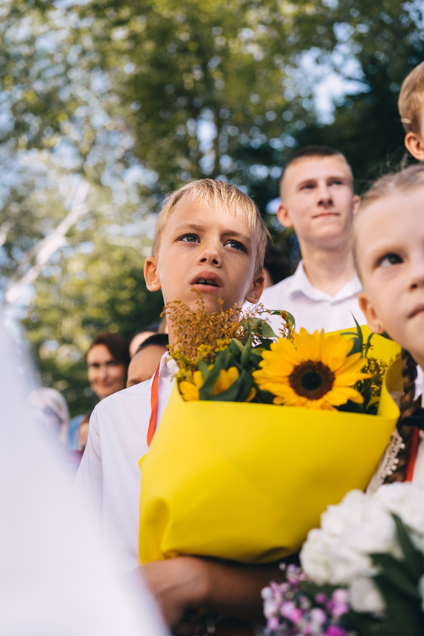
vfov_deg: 43.6
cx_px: 212
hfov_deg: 29.9
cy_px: 318
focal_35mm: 45
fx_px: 795
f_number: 2.8
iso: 125
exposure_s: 1/400
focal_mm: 45
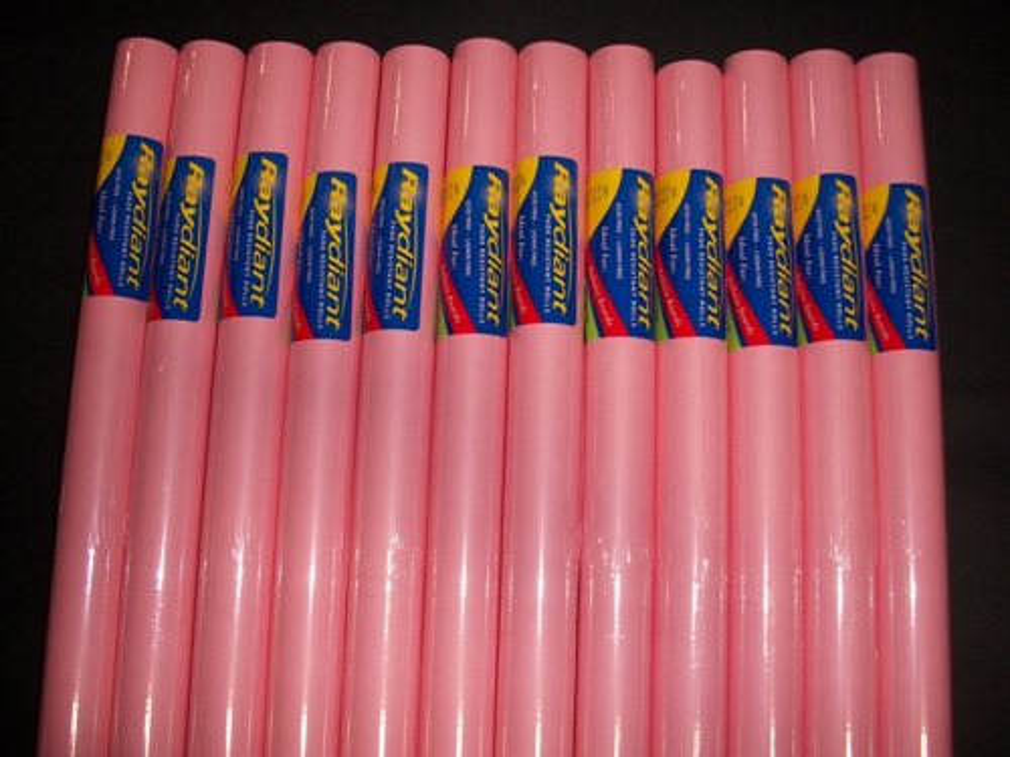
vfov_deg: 40.7
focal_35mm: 35
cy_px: 378
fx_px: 1021
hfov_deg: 52.6
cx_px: 505
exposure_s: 1/125
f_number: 3.1
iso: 200
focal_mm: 6.3
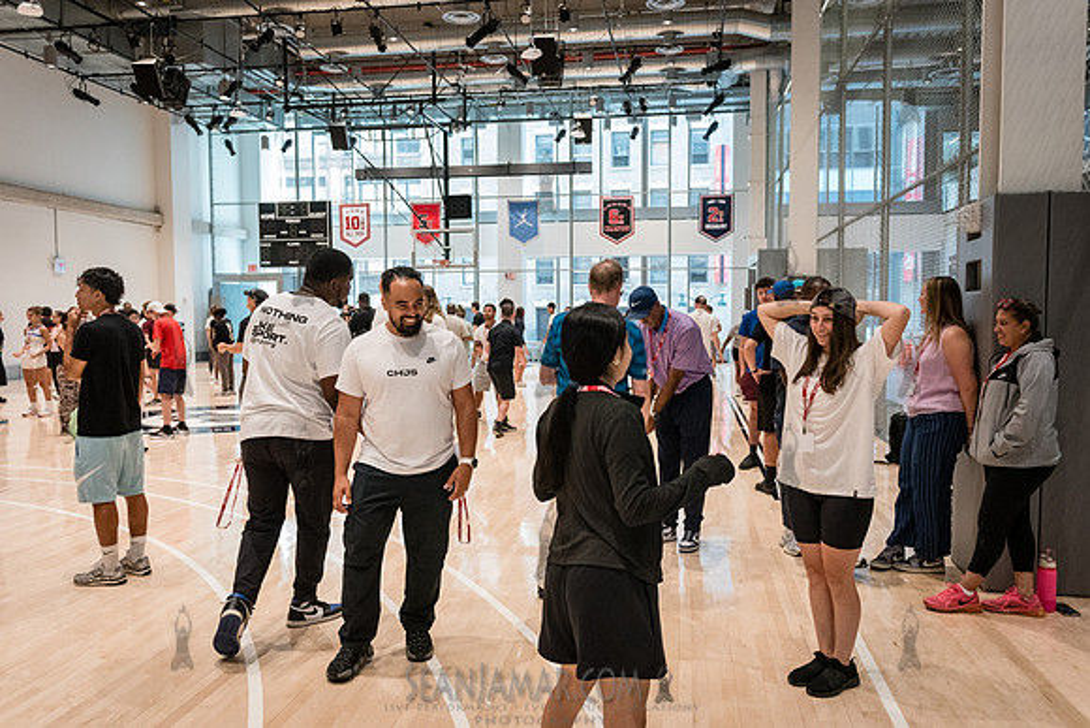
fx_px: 826
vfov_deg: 47.5
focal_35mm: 27
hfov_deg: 66.9
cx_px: 545
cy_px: 364
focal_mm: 27
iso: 5000
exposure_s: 1/400
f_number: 4
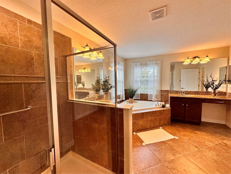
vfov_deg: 85.7
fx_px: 93
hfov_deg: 102.1
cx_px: 116
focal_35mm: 14
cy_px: 87
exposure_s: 1/120
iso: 64
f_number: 2.2
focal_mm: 2.22
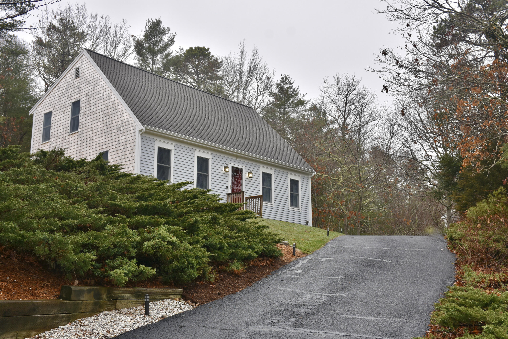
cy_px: 170
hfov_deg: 47.9
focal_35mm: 40
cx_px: 254
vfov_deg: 33.0
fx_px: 572
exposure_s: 1/250
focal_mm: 27
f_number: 5.6
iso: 100
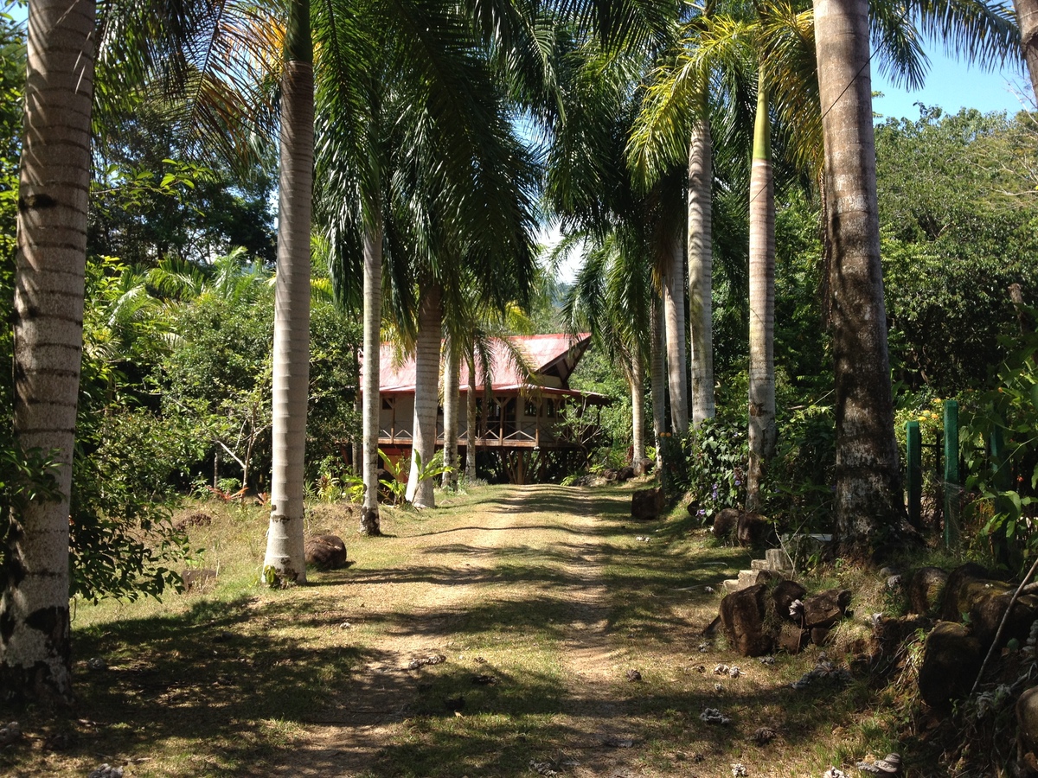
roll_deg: -0.7
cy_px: 389
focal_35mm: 35
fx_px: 1050
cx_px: 519
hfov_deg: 52.6
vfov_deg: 40.7
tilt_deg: -0.2
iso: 50
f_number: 2.4
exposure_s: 1/575
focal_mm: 4.28
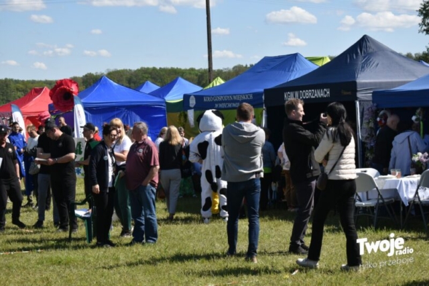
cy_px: 143
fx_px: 983
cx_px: 214
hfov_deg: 24.6
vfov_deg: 16.5
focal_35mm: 82
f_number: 6.3
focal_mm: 55
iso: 400
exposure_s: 1/1600
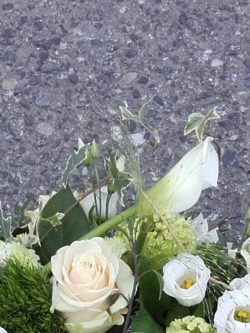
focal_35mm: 108
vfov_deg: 15.9
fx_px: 1040
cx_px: 123
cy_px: 574
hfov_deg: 13.7
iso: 80
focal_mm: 3.31
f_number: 2.2
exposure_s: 1/100
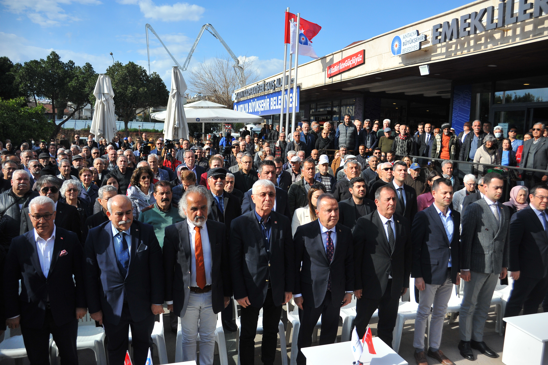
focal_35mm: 28
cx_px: 274
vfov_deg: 46.3
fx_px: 426
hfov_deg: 65.5
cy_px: 182
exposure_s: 1/8000
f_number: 4
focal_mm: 28
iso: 1250
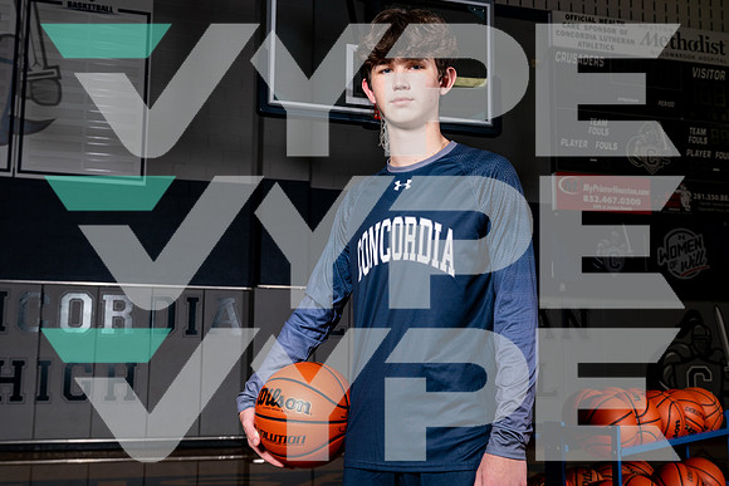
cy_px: 243
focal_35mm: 40
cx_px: 364
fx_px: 810
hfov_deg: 48.4
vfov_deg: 33.4
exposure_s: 1/125
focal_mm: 40
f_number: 8
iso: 160
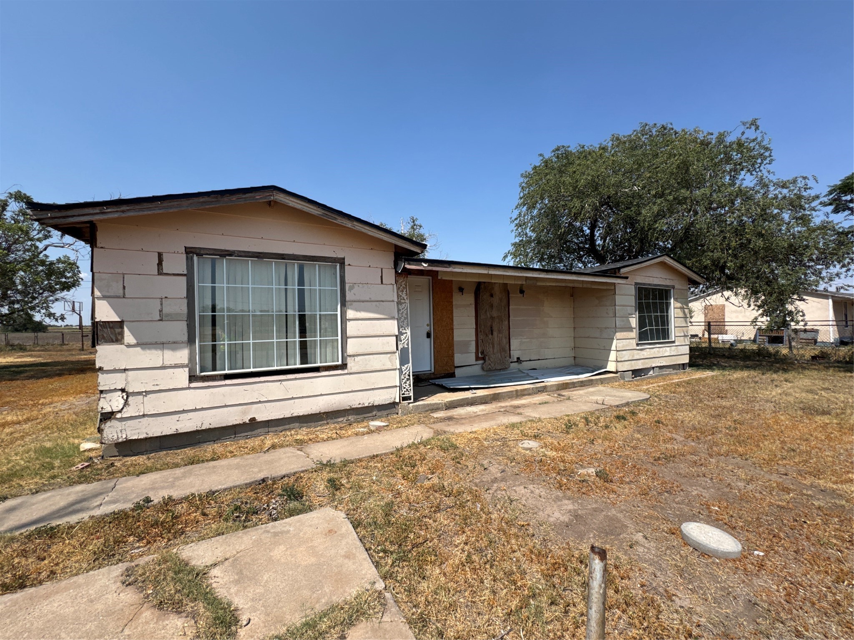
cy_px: 320
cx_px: 427
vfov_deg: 85.7
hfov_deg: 102.1
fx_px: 345
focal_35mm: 14
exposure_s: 1/2273
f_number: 2.2
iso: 50
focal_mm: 2.22
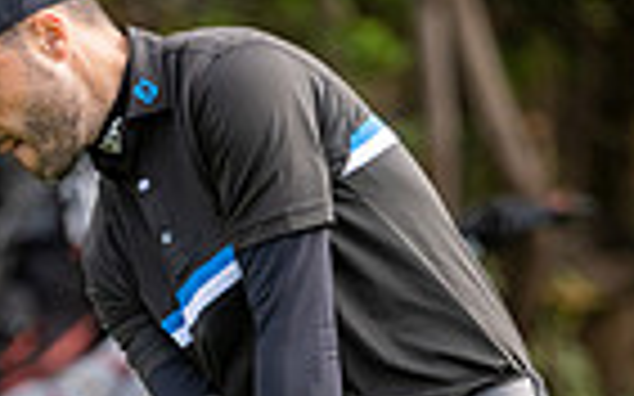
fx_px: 25268
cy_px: 716
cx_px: 117
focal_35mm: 1463
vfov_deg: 0.9
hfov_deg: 1.4
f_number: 4
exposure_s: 1/1000
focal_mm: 300
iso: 400
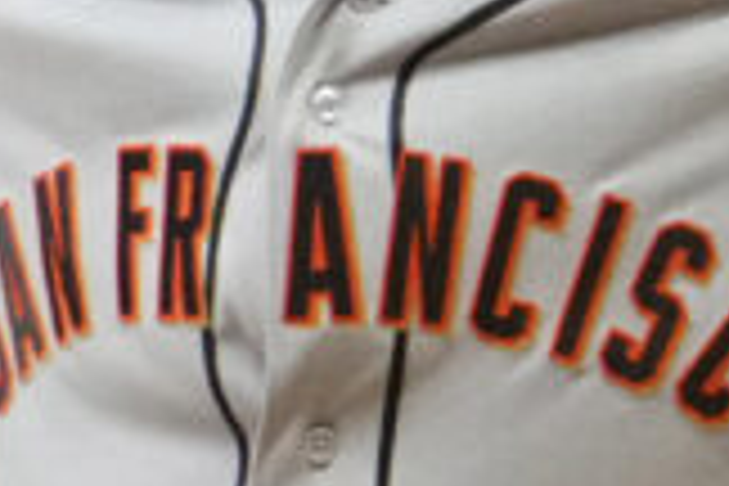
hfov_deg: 0.5
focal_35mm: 3988
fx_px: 80751
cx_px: 837
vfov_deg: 0.3
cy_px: 340
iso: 8000
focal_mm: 420
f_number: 4
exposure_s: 1/2000
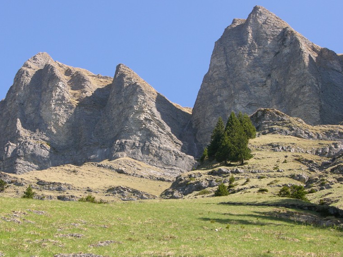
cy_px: 151
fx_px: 931
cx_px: 126
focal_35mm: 94
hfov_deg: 20.8
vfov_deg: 15.7
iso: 50
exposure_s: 1/160
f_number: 4.7
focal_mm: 17.8
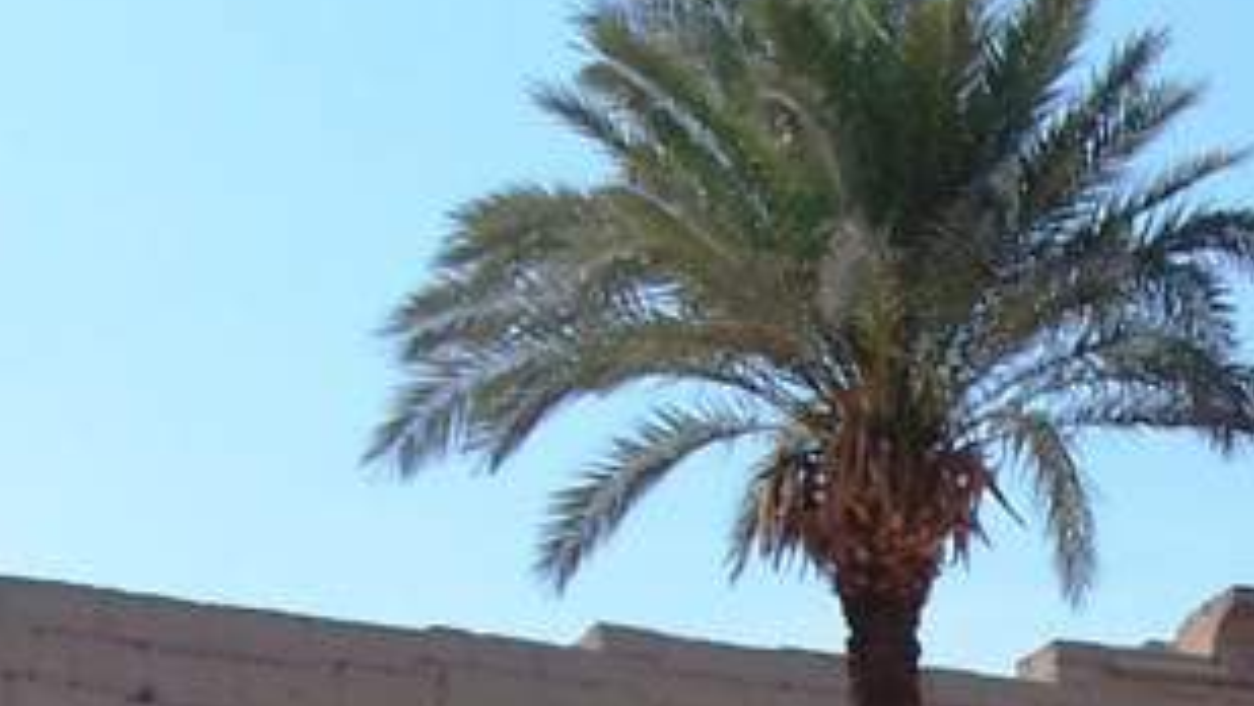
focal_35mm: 137
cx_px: 1360
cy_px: 1104
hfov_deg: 15.3
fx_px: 4557
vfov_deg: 8.6
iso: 80
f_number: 4
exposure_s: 1/800
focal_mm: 6.3
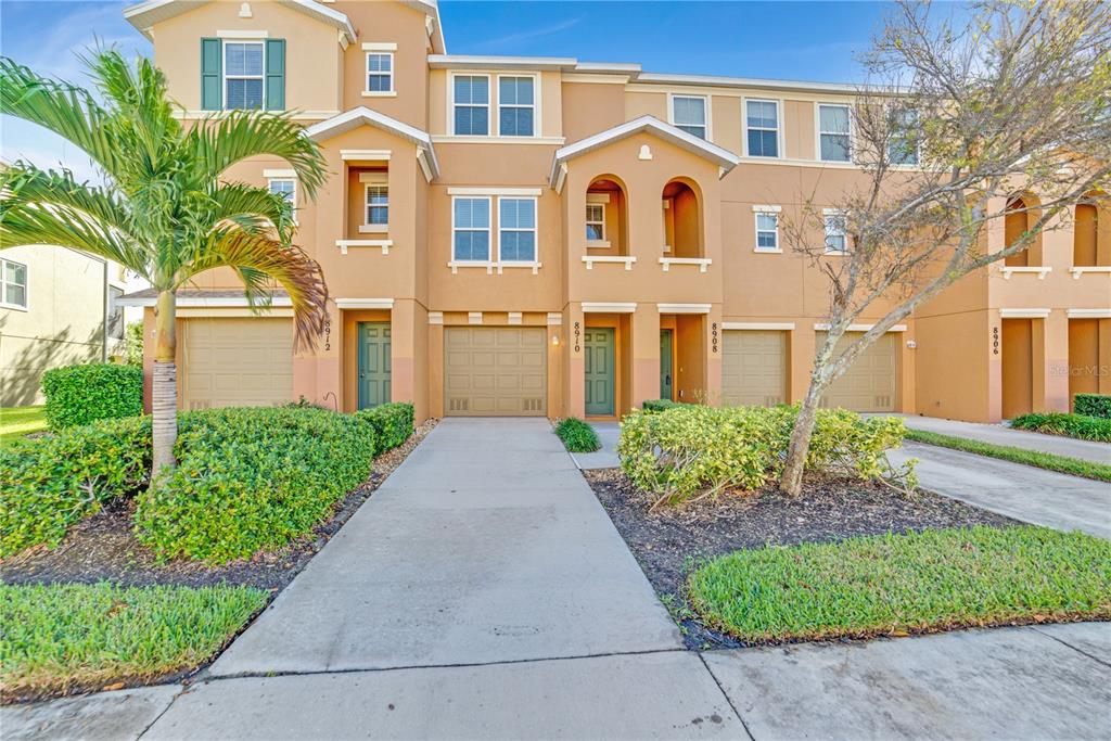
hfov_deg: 104.2
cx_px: 556
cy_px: 370
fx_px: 432
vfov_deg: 81.2
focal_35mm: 14
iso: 100
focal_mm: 14
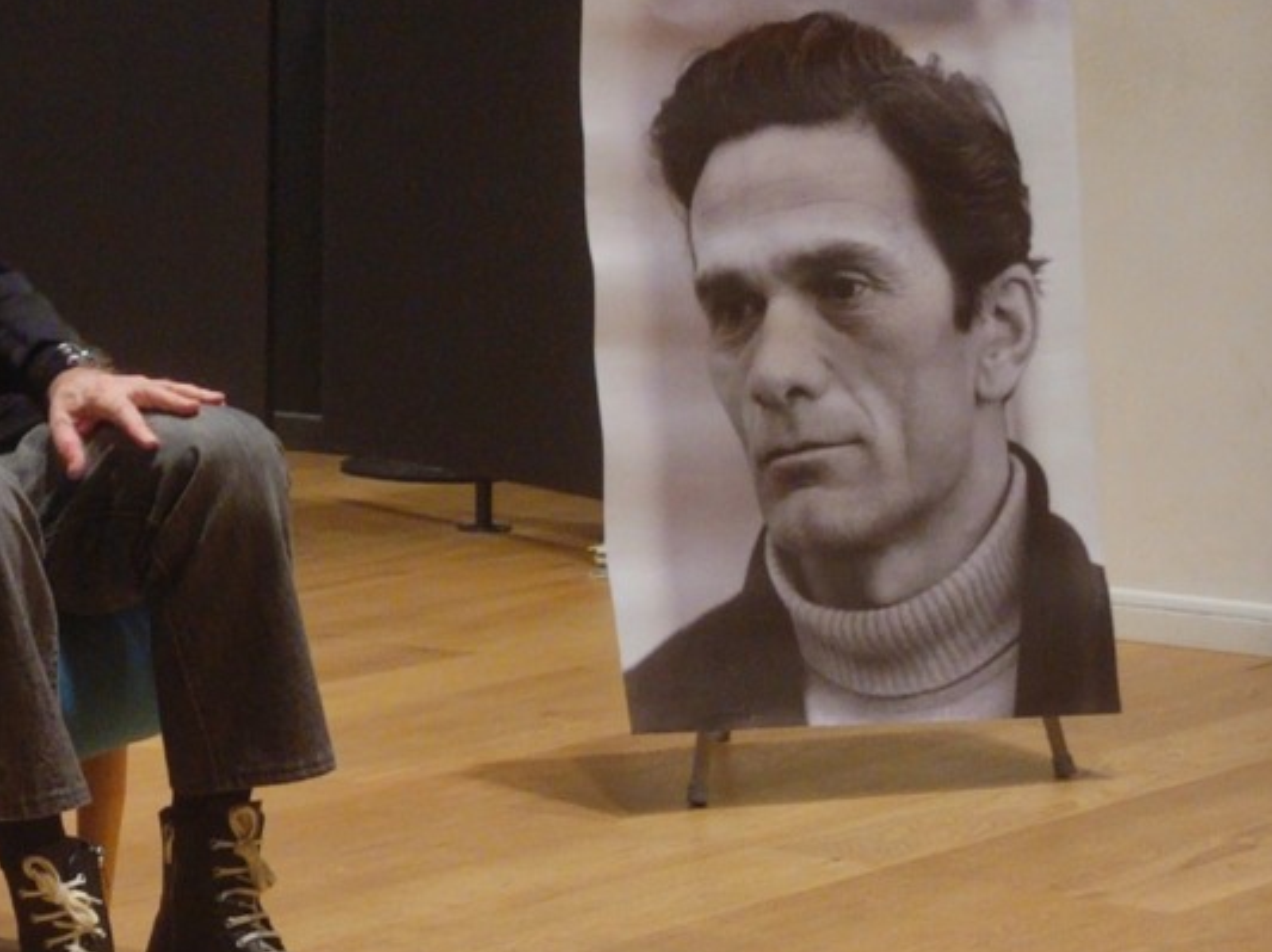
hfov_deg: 30.6
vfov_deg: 24.3
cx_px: 95
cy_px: 327
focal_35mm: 60
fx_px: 2203
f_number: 1.79
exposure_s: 1/50
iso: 405
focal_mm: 4.7
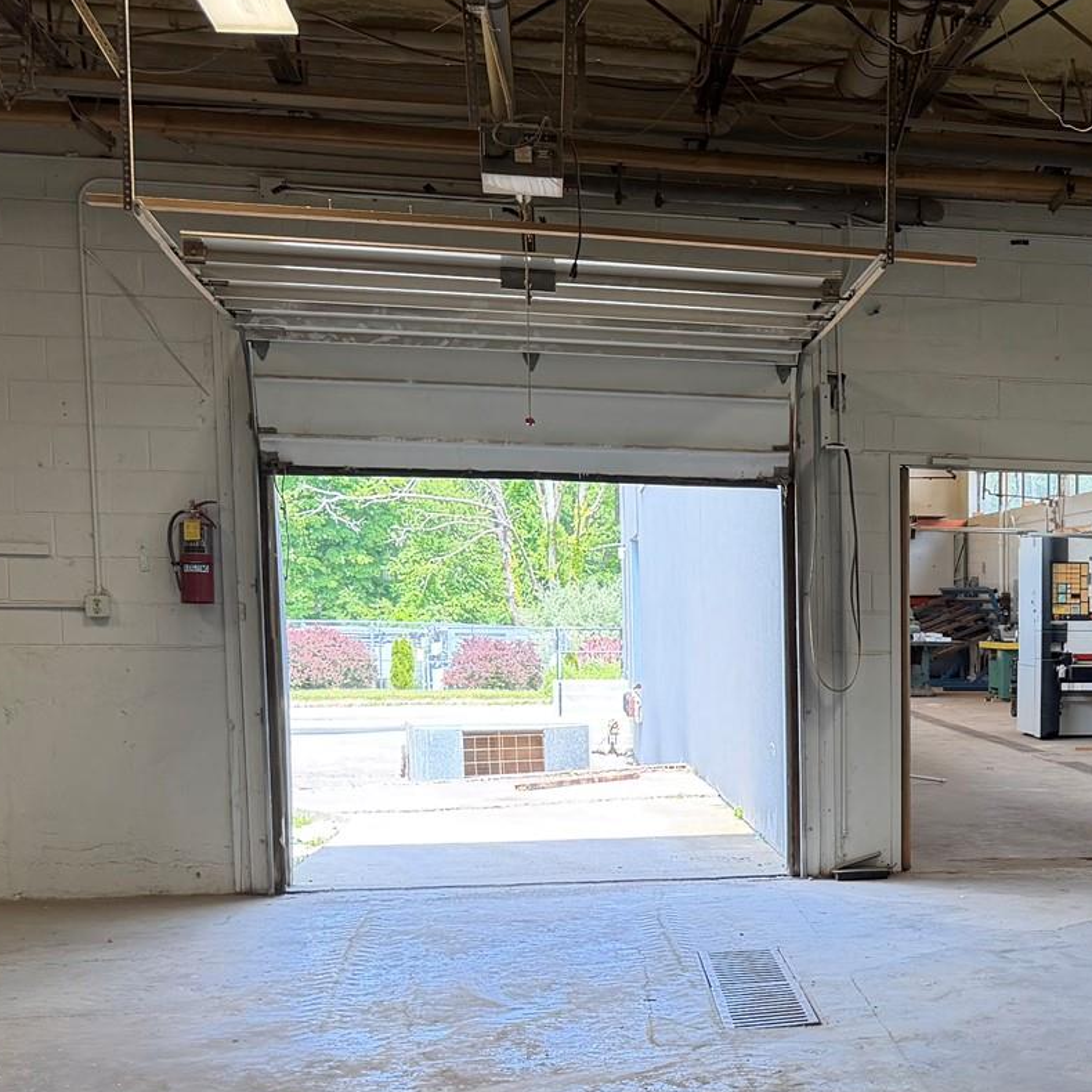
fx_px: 1963
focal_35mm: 55
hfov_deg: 28.8
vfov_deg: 30.6
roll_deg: -0.6
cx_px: 1131
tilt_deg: -7.1
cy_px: 796
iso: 100
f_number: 1.78
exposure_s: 1/196
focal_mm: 6.76
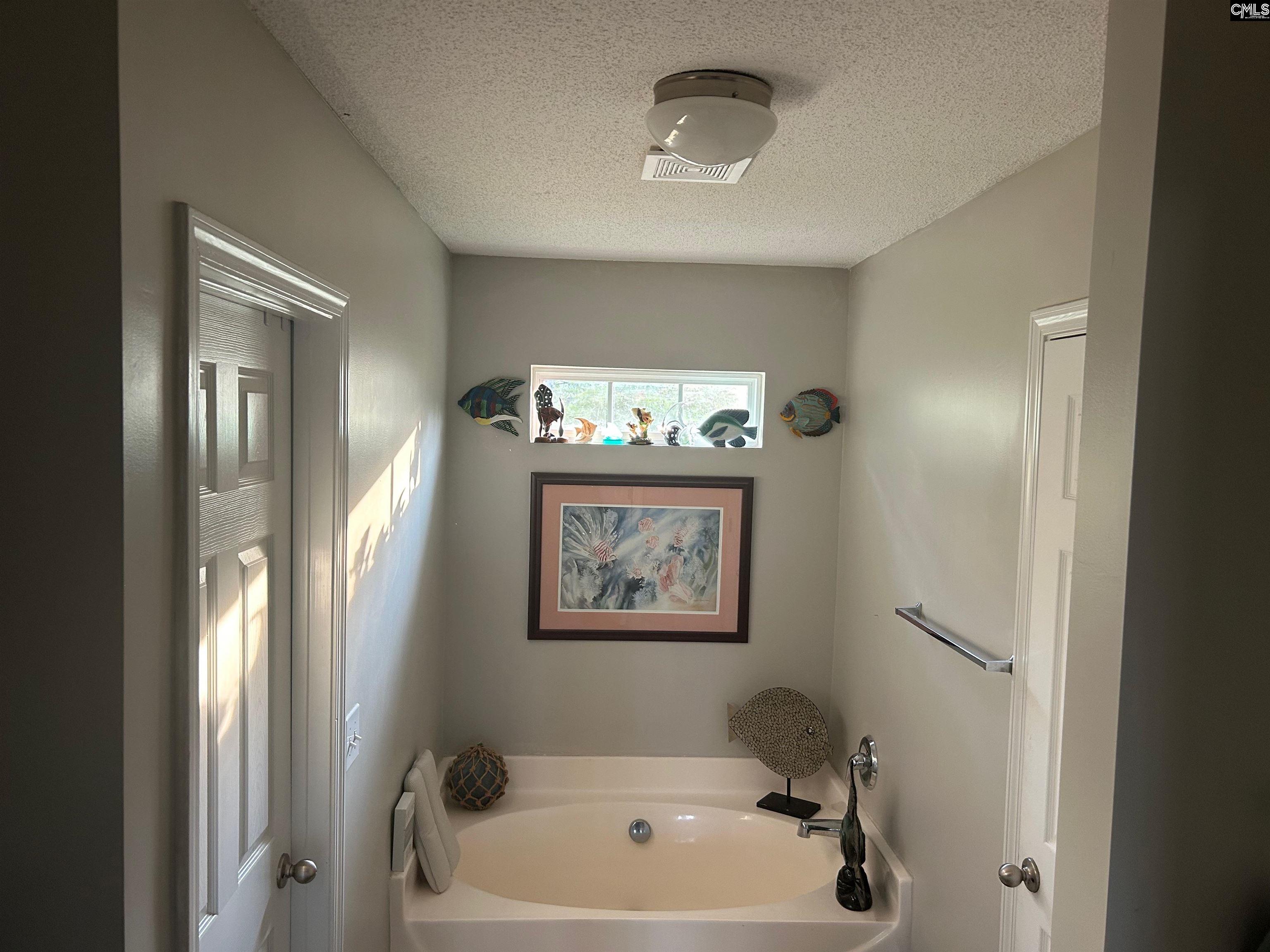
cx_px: 635
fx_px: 954
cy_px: 476
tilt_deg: -2.5
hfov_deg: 67.3
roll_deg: -1.6
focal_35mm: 26
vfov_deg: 53.1
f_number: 1.5
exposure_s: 1/60
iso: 160
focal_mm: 5.7
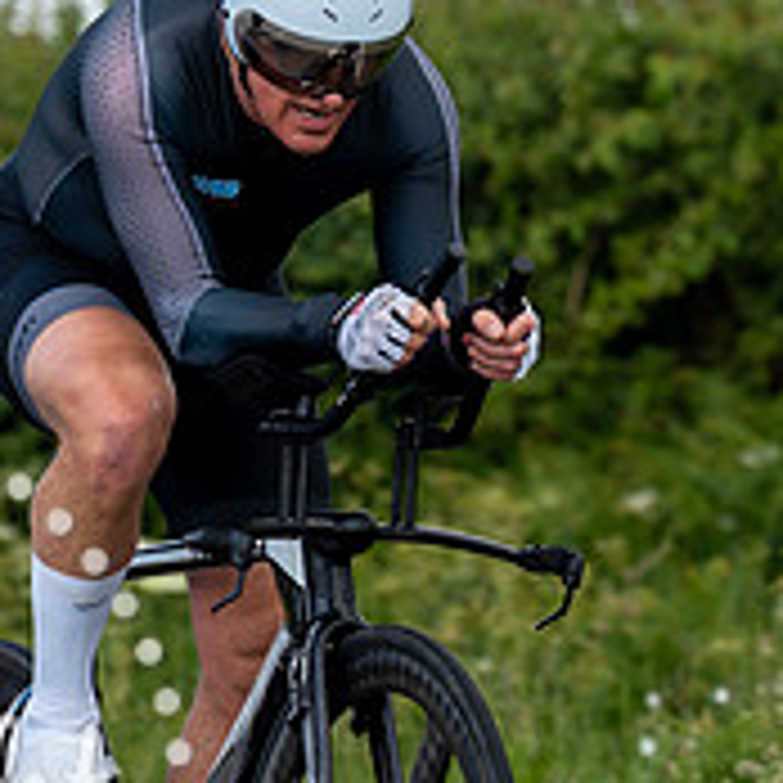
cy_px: 385
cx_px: 304
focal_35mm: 520
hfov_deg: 3.4
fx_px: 13307
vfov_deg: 3.4
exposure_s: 1/1000
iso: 160
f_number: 3.5
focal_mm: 119
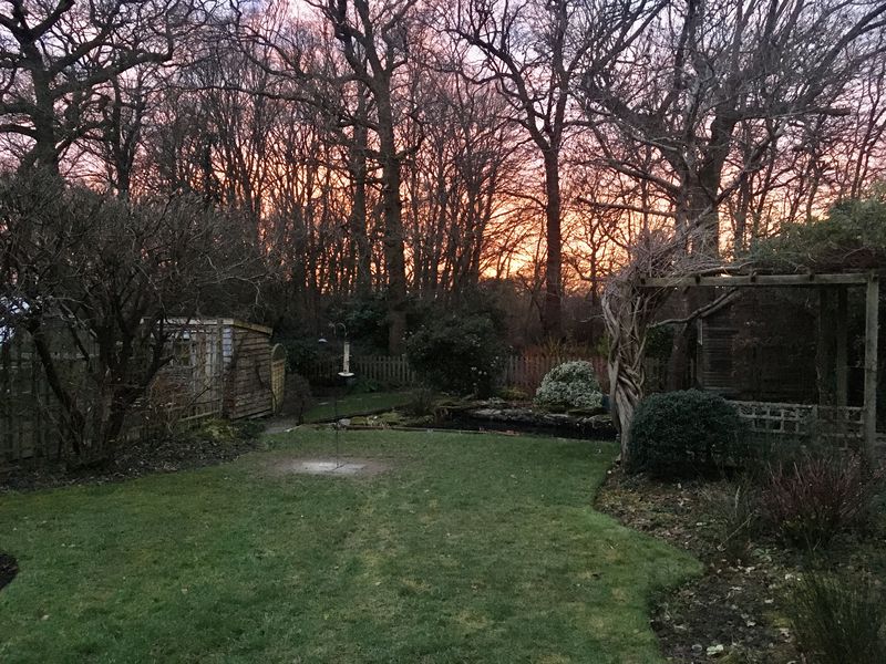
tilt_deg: -4.1
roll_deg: -0.3
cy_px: 332
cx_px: 443
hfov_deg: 61.7
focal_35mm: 29
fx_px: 742
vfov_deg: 48.2
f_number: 2.2
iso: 250
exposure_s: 1/17
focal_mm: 4.15
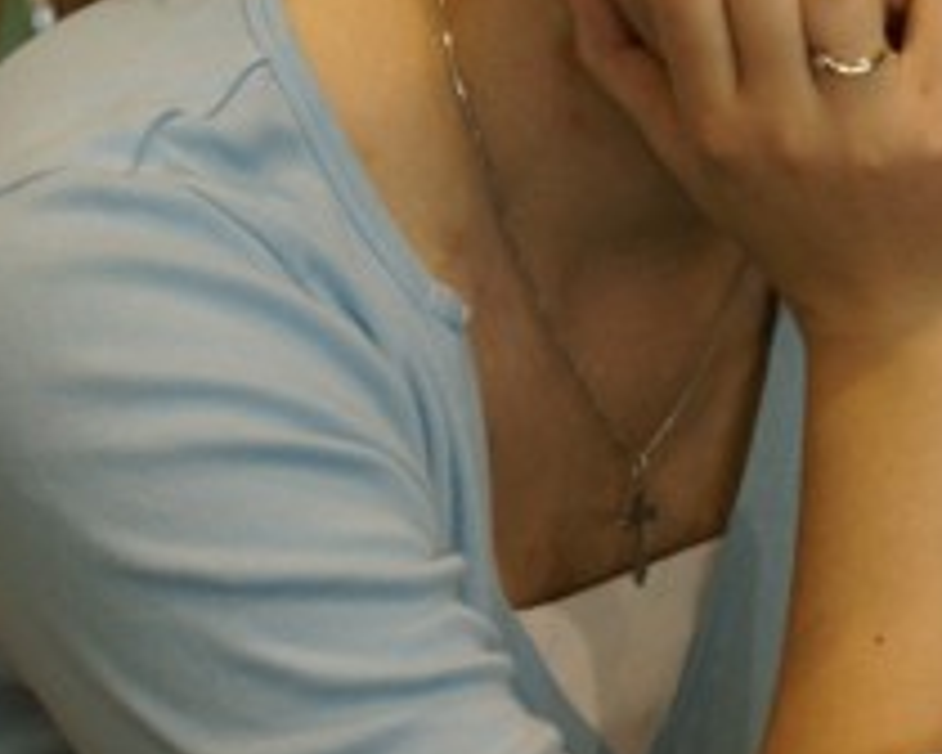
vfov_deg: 6.0
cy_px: 103
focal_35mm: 259
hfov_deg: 7.5
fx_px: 7209
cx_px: 812
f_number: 5.6
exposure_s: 1/25
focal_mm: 55
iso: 400
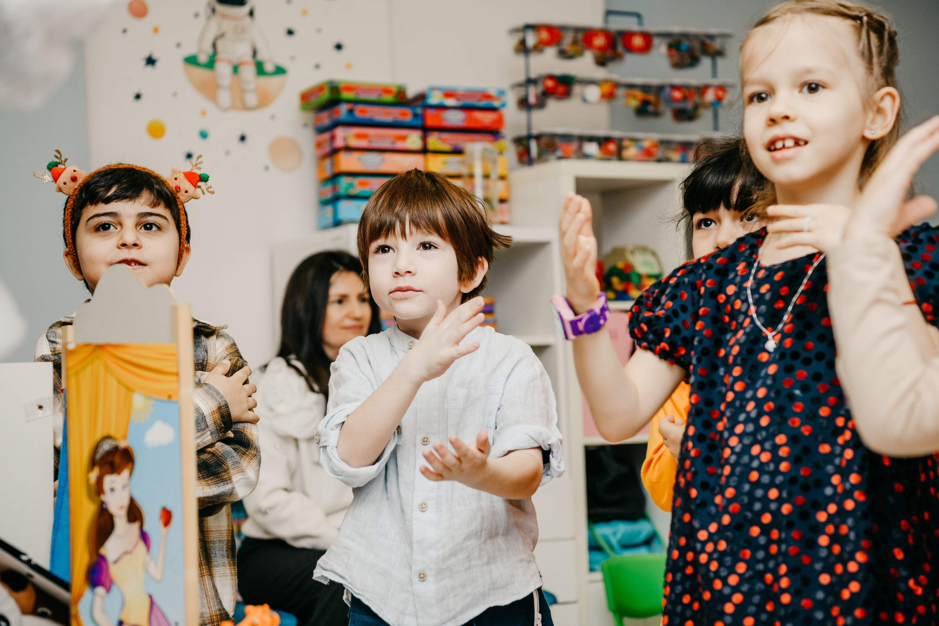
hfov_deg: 28.1
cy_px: 309
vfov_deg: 18.9
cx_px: 478
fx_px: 1878
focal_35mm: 72
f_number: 4
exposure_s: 1/160
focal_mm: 70
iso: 250
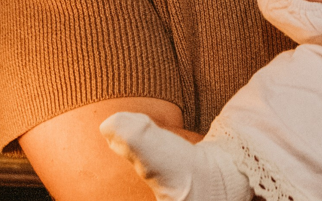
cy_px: -258
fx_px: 2045
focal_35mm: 233
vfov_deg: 5.5
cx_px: 231
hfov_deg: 9.0
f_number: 3.2
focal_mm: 42
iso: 2500
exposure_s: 1/160
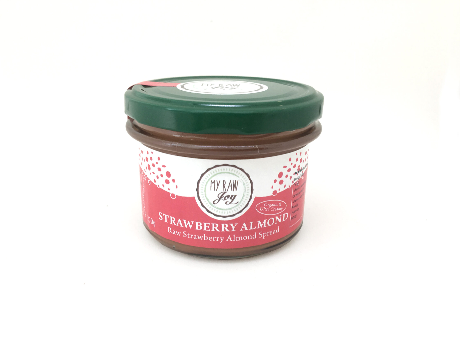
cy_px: 172
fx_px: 385
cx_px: 230
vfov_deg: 48.2
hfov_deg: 61.7
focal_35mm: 29
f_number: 2.2
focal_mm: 4.15
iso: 25
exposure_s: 1/33
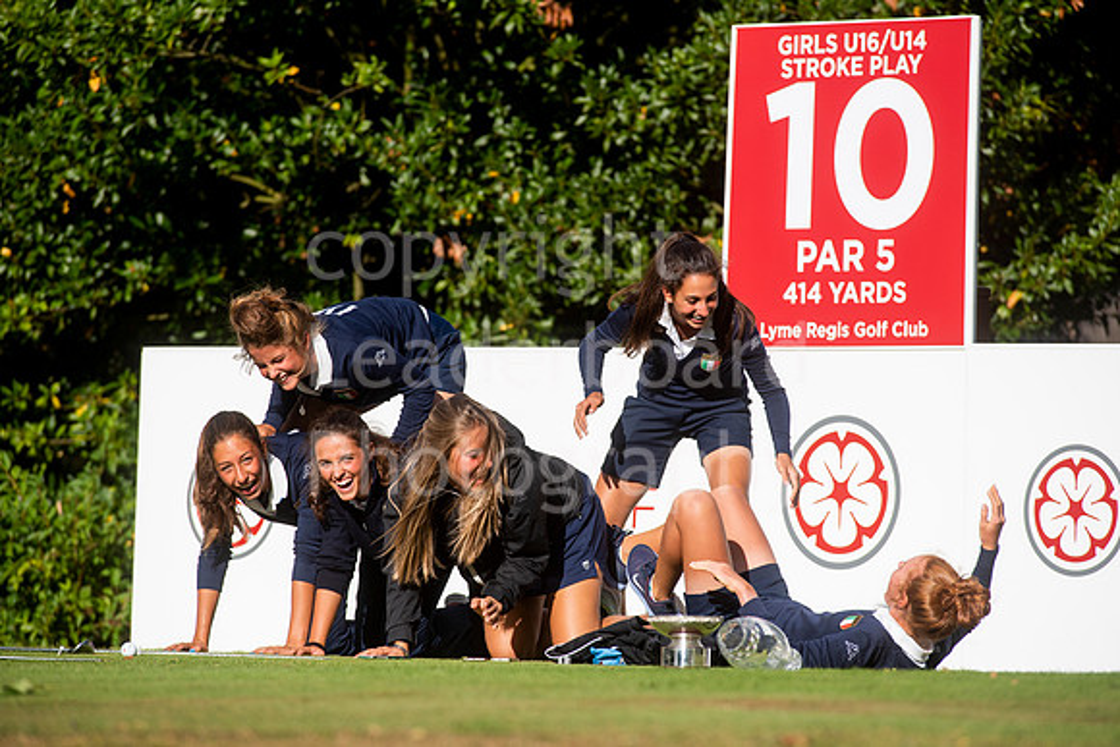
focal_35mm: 300
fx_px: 9335
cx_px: 560
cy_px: 374
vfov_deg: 4.6
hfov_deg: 6.9
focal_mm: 300
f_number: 6.3
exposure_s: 1/2500
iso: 400
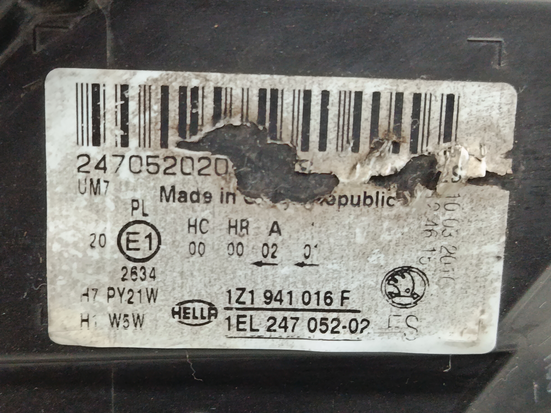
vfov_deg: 24.0
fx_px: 971
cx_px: 276
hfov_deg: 31.7
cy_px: 206
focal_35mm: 61
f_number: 1.7
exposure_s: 1/33.3
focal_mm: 5.24
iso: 1192
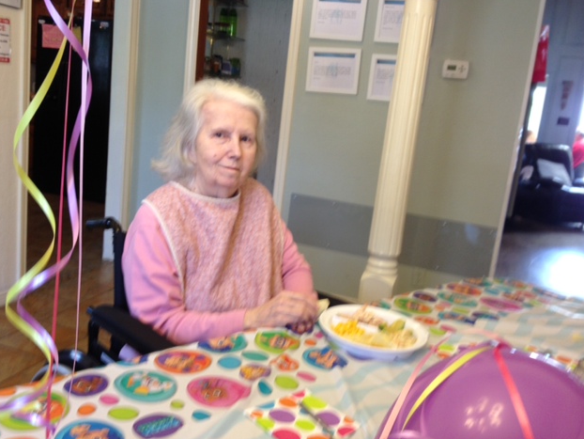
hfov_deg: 51.3
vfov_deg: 39.7
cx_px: 287
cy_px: 216
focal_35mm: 36
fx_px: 608
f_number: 2.4
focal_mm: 4.28
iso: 64
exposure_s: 1/20
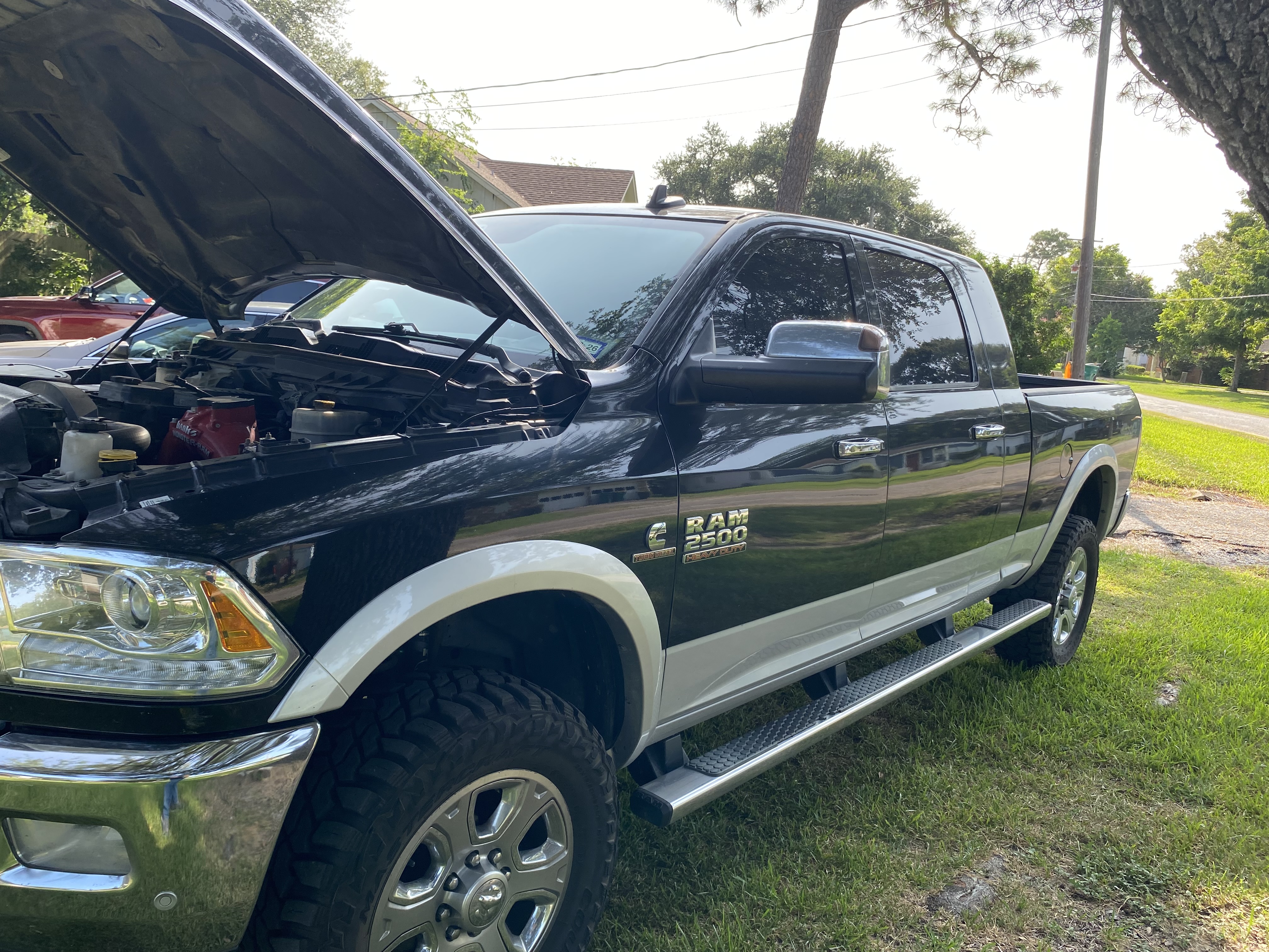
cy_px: 476
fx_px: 953
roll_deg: -6.6
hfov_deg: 67.3
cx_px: 634
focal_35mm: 26
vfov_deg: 53.1
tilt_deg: -9.1
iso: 32
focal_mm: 4.25
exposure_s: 1/613
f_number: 1.8
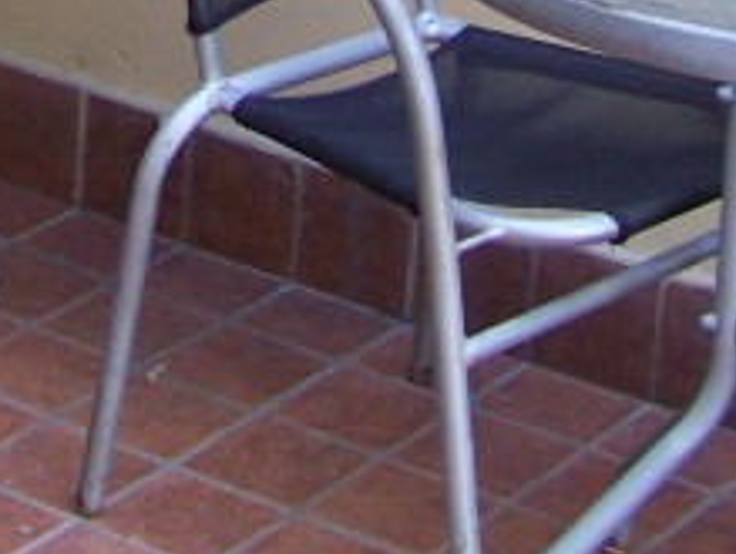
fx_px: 3578
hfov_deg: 11.6
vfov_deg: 8.4
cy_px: -541
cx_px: 37
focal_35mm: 168
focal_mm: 5.85
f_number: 2.8
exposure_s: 1/30
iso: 99
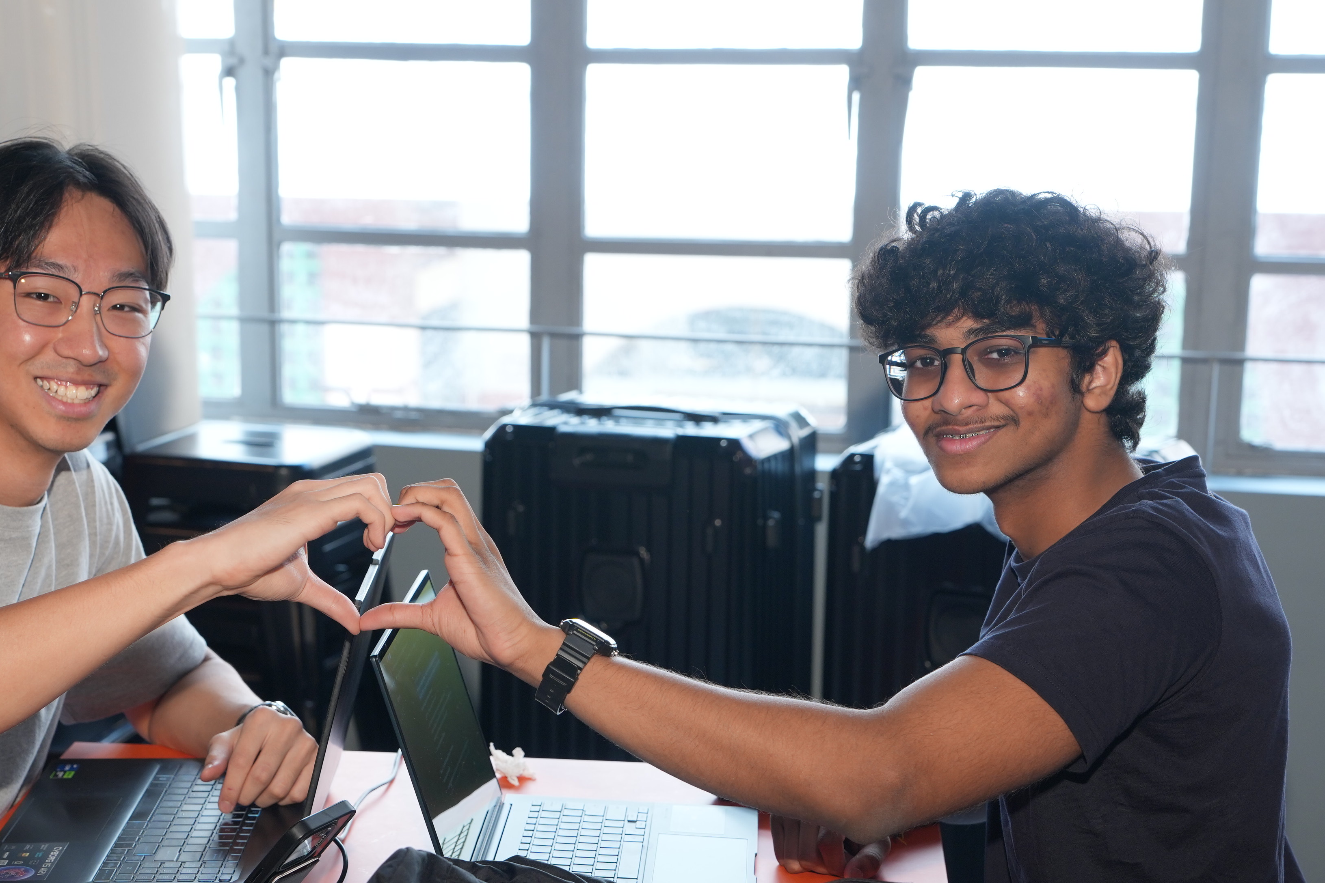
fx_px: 2724
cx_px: 543
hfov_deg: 27.3
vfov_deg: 18.4
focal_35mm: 74
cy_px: 581
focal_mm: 43
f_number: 4
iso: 400
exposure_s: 1/125
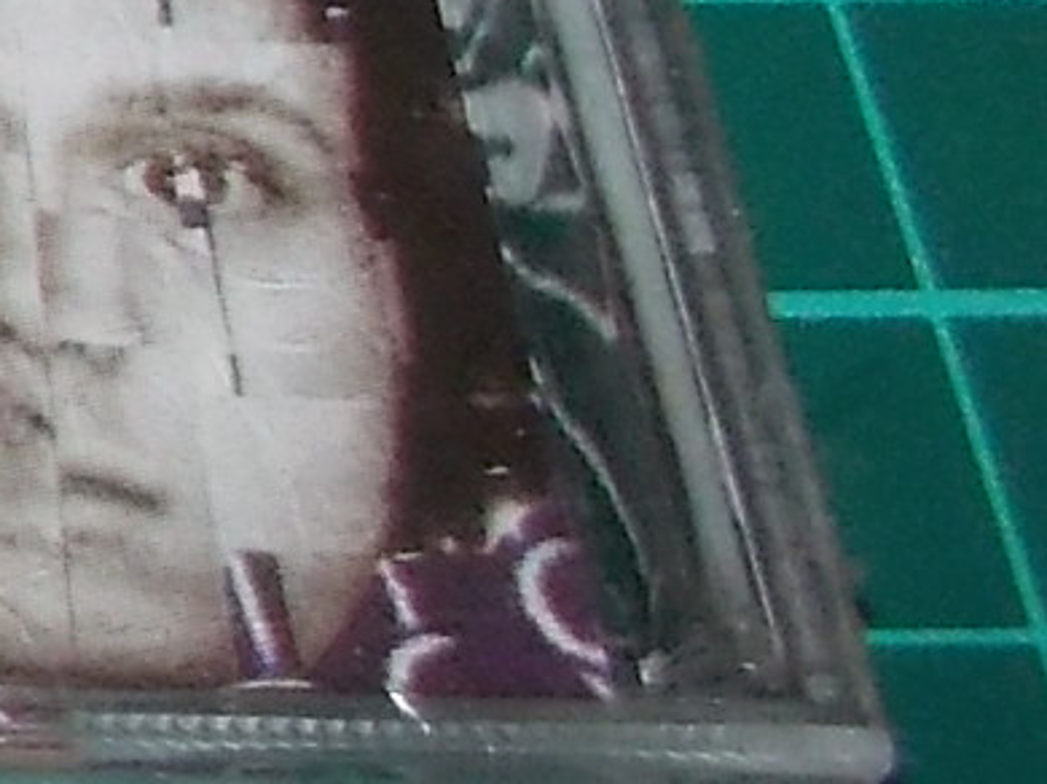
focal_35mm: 169
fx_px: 5108
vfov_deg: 8.5
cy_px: -494
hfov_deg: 9.5
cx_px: -1981
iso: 200
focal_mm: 4.1
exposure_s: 1/30
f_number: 3.3
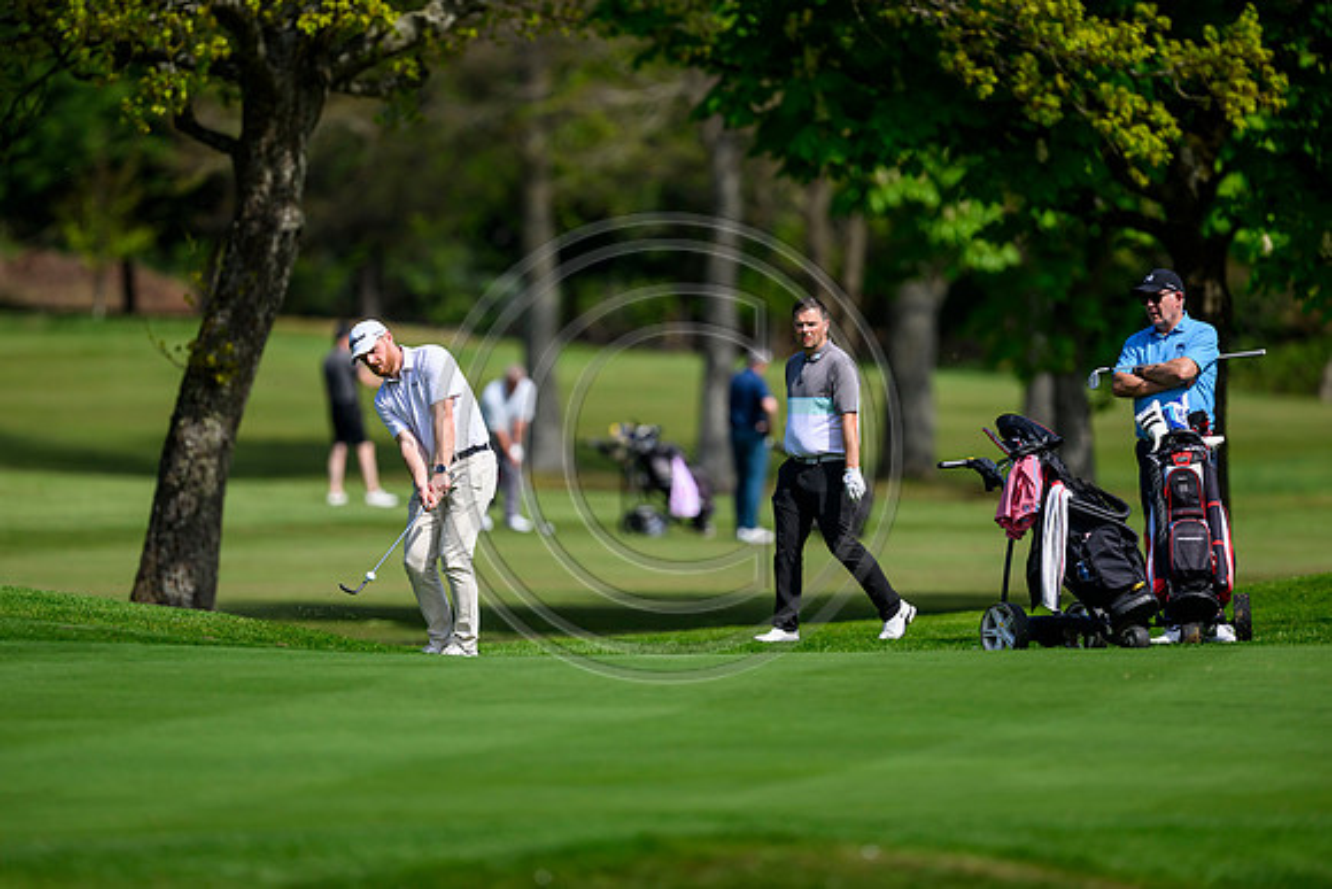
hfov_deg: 5.2
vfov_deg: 3.4
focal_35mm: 400
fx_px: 14803
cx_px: 666
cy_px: 444
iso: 500
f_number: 3.5
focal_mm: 400
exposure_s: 1/6400
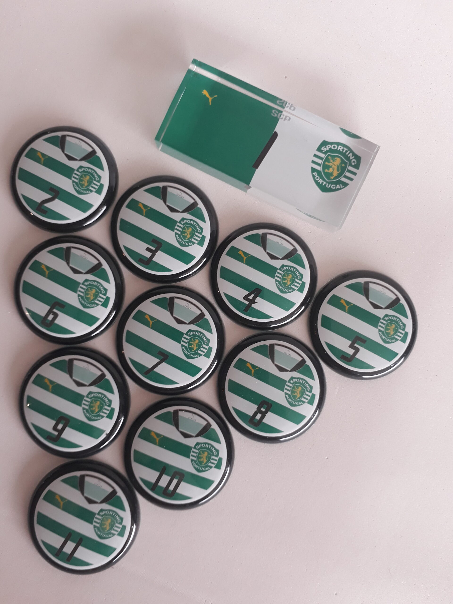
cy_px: 302
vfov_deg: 65.3
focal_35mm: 27
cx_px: 226
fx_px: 471
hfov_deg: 51.4
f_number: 1.9
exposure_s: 1/100
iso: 80
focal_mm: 3.6
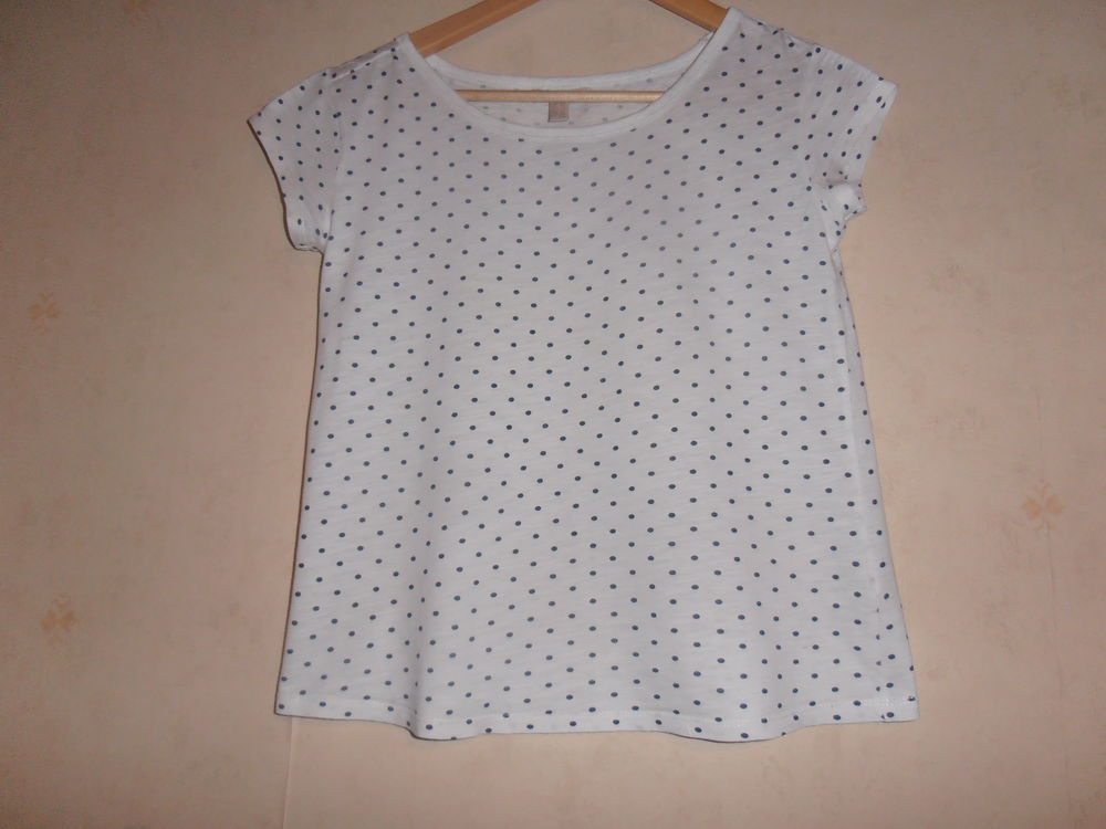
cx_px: 553
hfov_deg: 71.6
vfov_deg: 56.8
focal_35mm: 24
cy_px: 414
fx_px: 767
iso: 125
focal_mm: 4.2
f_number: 3
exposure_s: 1/30
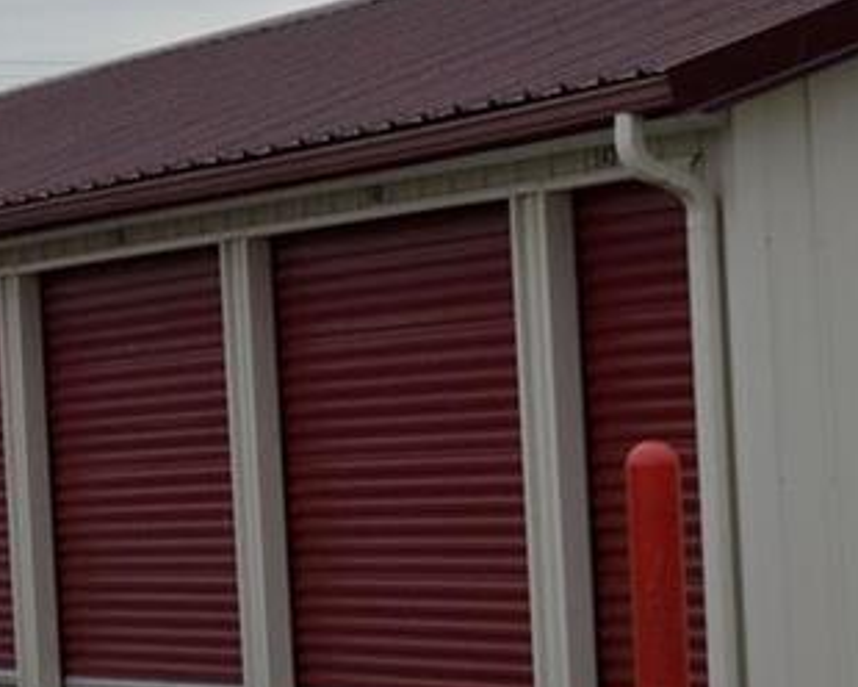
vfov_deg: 8.9
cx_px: 886
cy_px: 591
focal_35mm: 174
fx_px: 4418
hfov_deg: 11.0
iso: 400
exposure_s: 1/250
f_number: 8
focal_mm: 24
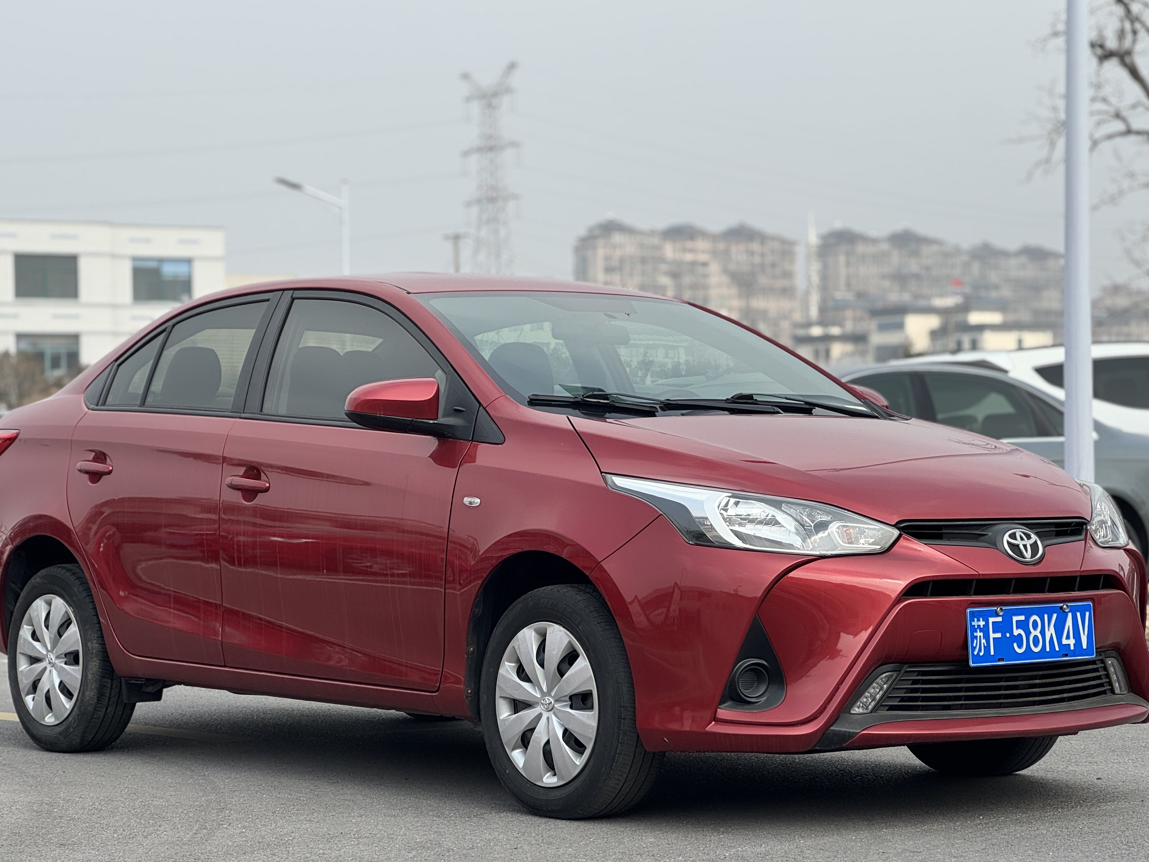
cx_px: 551
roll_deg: +1.6
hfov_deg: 22.3
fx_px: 2921
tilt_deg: +0.7
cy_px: 435
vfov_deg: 16.8
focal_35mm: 88
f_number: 2.8
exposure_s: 1/752
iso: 25
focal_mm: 9
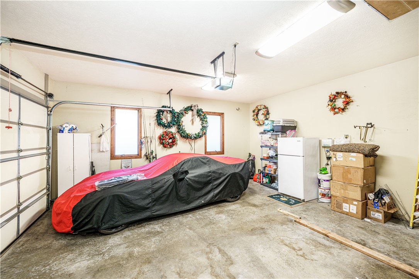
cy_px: 140
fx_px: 163
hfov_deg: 104.3
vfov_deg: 81.2
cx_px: 210
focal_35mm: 14
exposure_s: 1/4
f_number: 7.1
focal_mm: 14
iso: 200
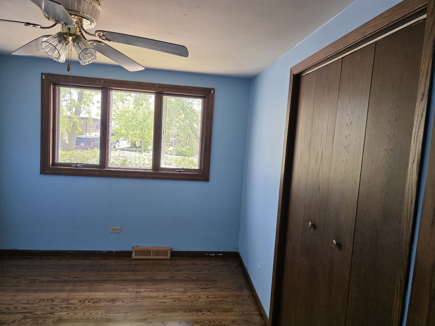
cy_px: 163
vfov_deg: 58.9
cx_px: 218
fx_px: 289
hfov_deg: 73.9
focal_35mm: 23
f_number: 1.7
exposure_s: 1/120
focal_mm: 6.3
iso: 200
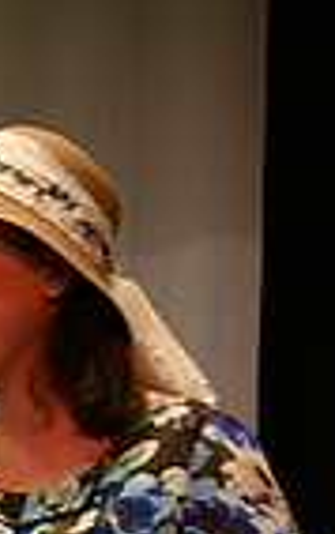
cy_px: 592
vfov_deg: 7.2
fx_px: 4242
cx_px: -681
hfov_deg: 4.3
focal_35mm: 291
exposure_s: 1/80
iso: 800
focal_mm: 70
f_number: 4
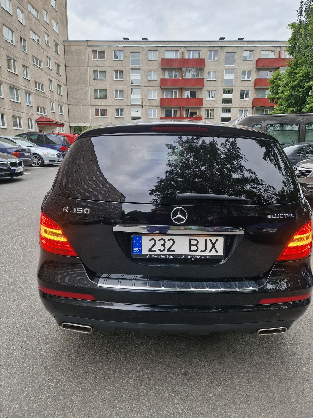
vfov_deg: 73.9
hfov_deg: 58.9
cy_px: 209
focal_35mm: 23
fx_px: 277
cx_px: 156
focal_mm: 5.4
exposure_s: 1/180
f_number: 1.8
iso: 80
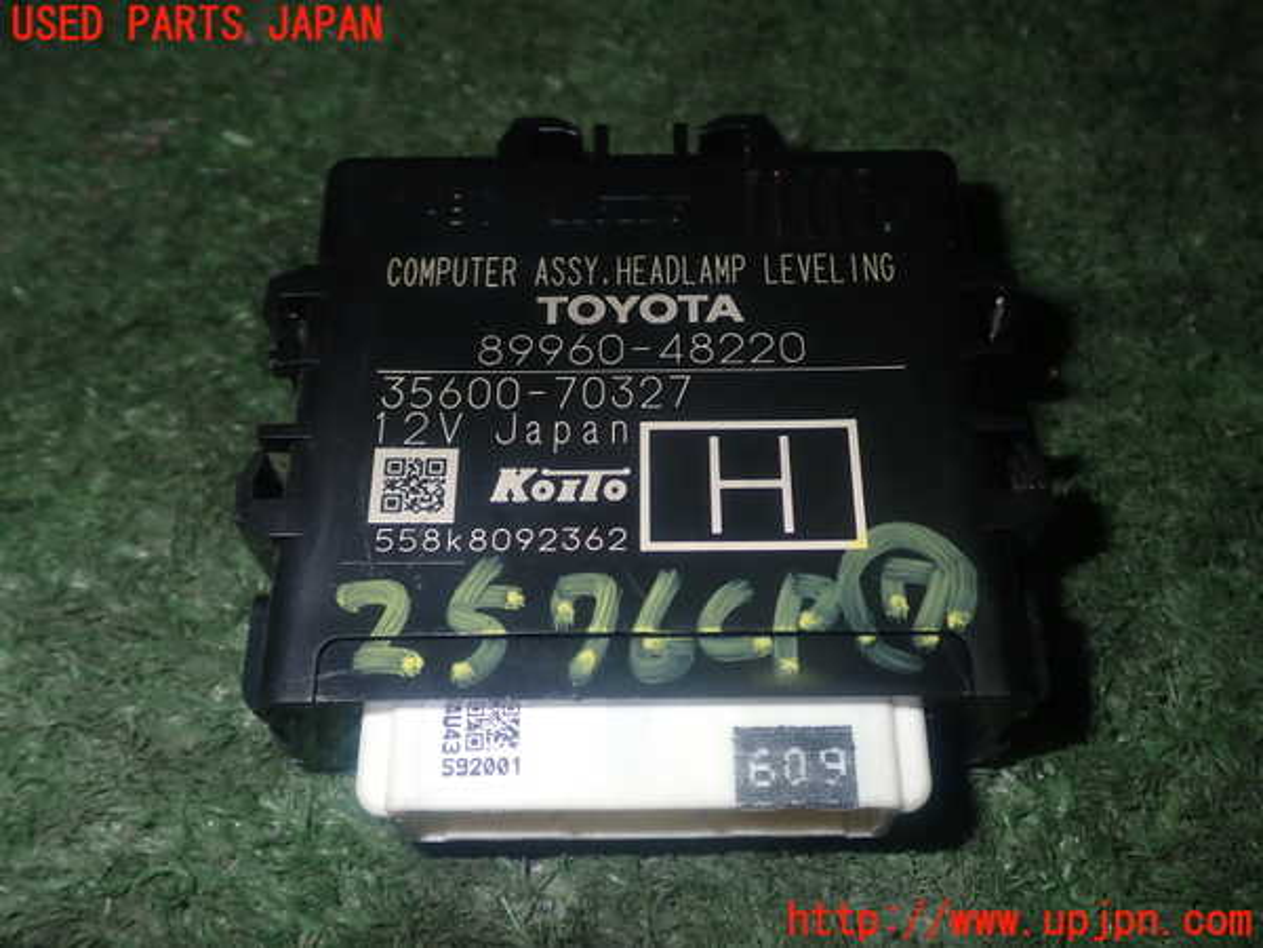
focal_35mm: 38
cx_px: 632
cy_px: 474
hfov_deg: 49.0
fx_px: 1386
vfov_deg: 37.7
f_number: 8
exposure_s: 1/40
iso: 200
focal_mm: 6.83
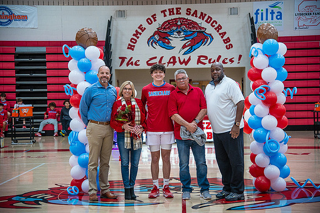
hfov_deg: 28.9
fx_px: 622
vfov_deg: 19.4
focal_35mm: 70
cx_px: 160
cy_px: 106
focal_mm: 70
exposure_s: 1/320
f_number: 4
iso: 2000
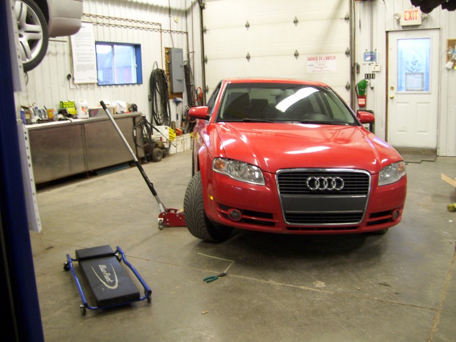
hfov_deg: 51.4
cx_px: 228
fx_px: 474
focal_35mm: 36
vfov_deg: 39.7
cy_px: 171
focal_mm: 6
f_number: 2.7
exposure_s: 1/10
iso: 160
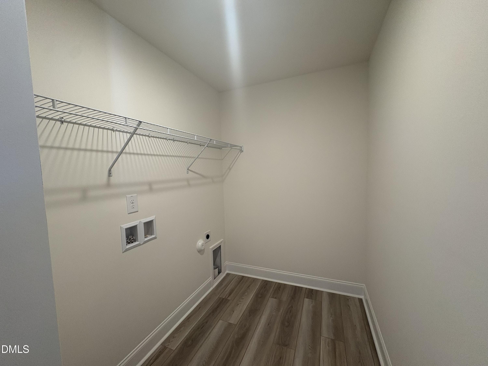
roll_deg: +1.5
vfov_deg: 85.7
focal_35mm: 14
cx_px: 244
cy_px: 183
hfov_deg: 102.1
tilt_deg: -3.4
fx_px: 197
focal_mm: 2.22
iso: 125
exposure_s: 1/60
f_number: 2.2
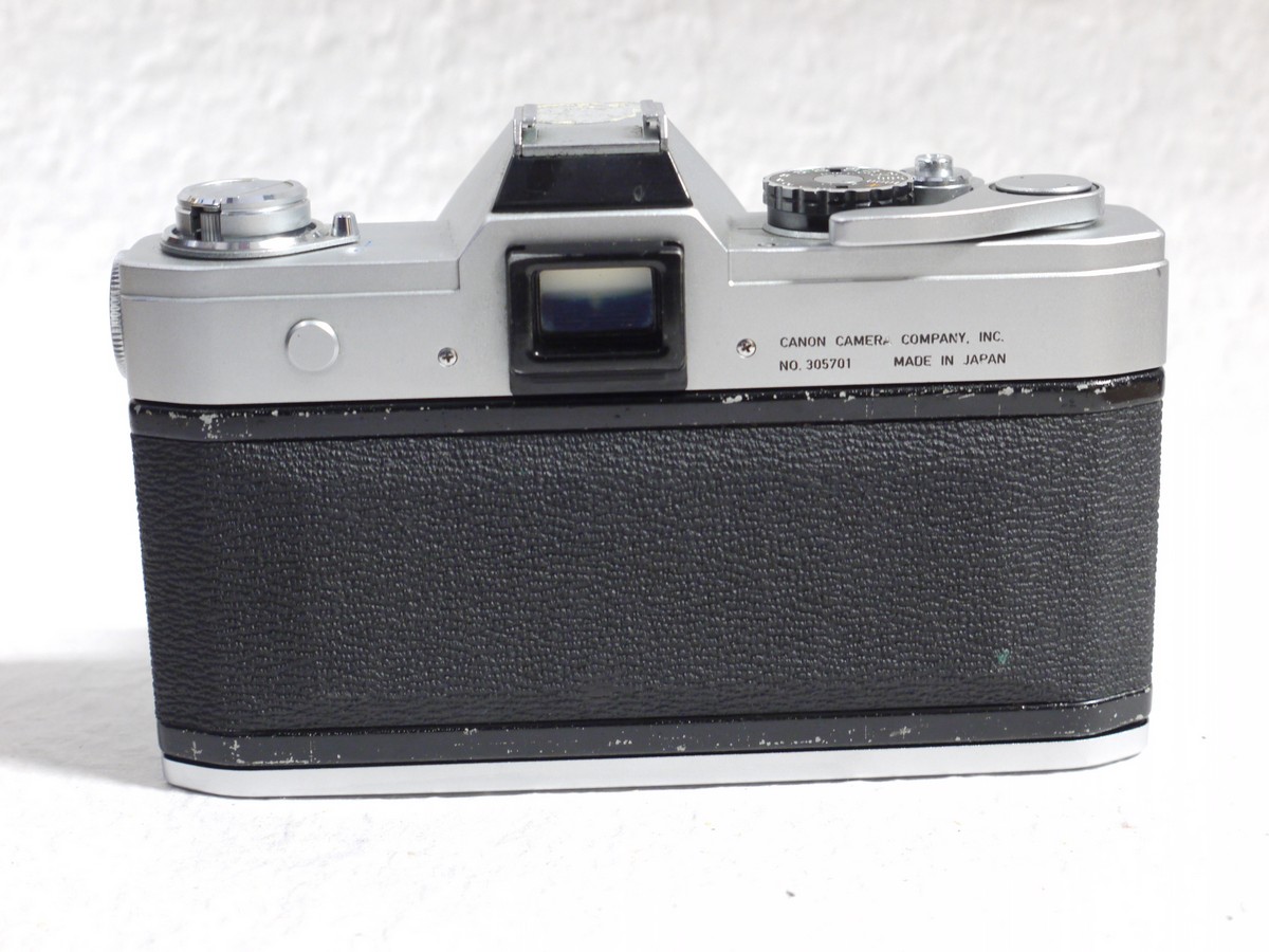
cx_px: 634
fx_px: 2420
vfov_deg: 22.3
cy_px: 476
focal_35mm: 66
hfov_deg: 29.4
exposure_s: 1/6
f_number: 6.3
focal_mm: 33
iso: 800
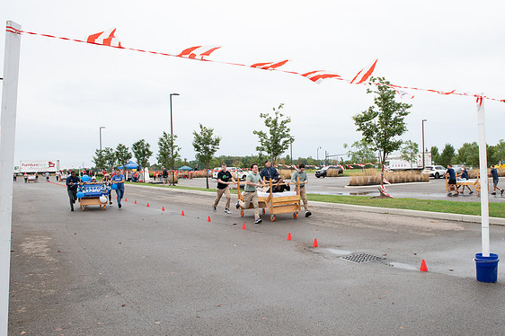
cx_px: 296
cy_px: 186
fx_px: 421
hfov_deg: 61.6
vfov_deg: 43.5
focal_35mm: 30
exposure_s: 1/320
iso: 640
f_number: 7.1
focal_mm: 24
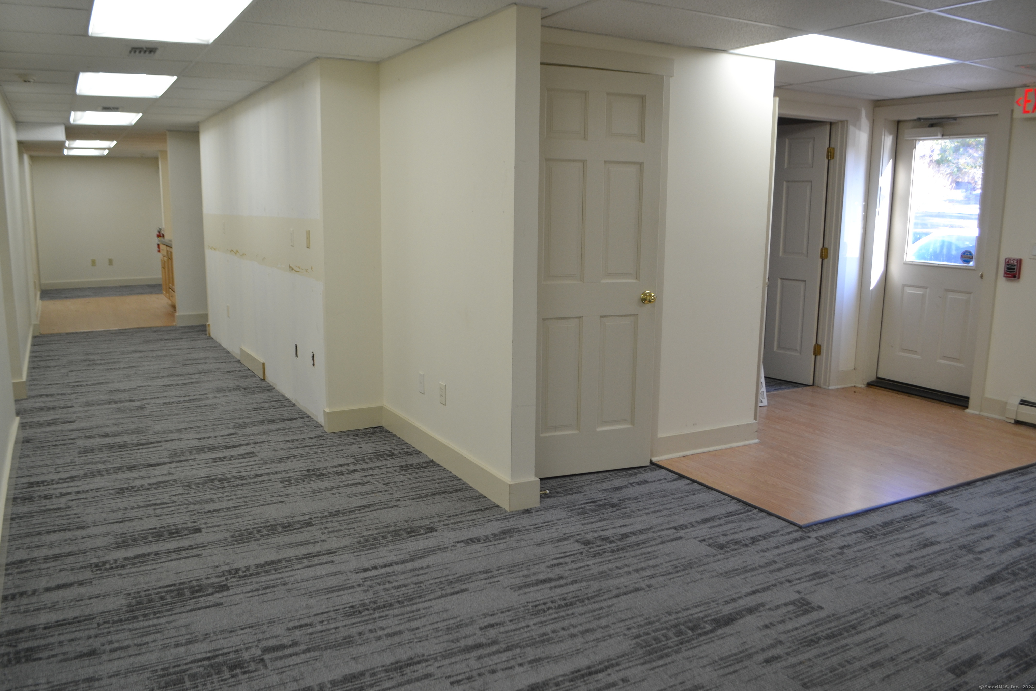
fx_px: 777
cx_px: 518
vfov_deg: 47.9
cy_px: 346
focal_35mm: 27
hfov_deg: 67.4
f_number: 4
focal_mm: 18
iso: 400
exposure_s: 1/60
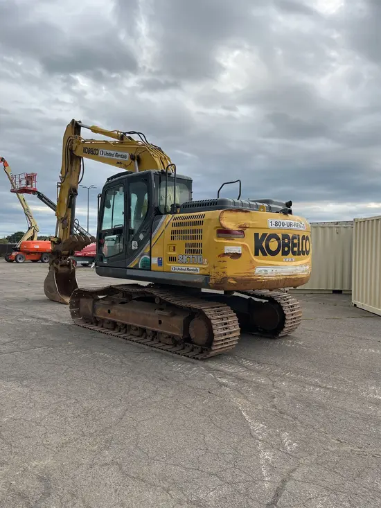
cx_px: 190
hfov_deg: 53.1
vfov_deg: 67.3
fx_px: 381
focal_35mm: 26
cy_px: 254
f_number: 1.6
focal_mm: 5.1
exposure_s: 1/1404
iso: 50
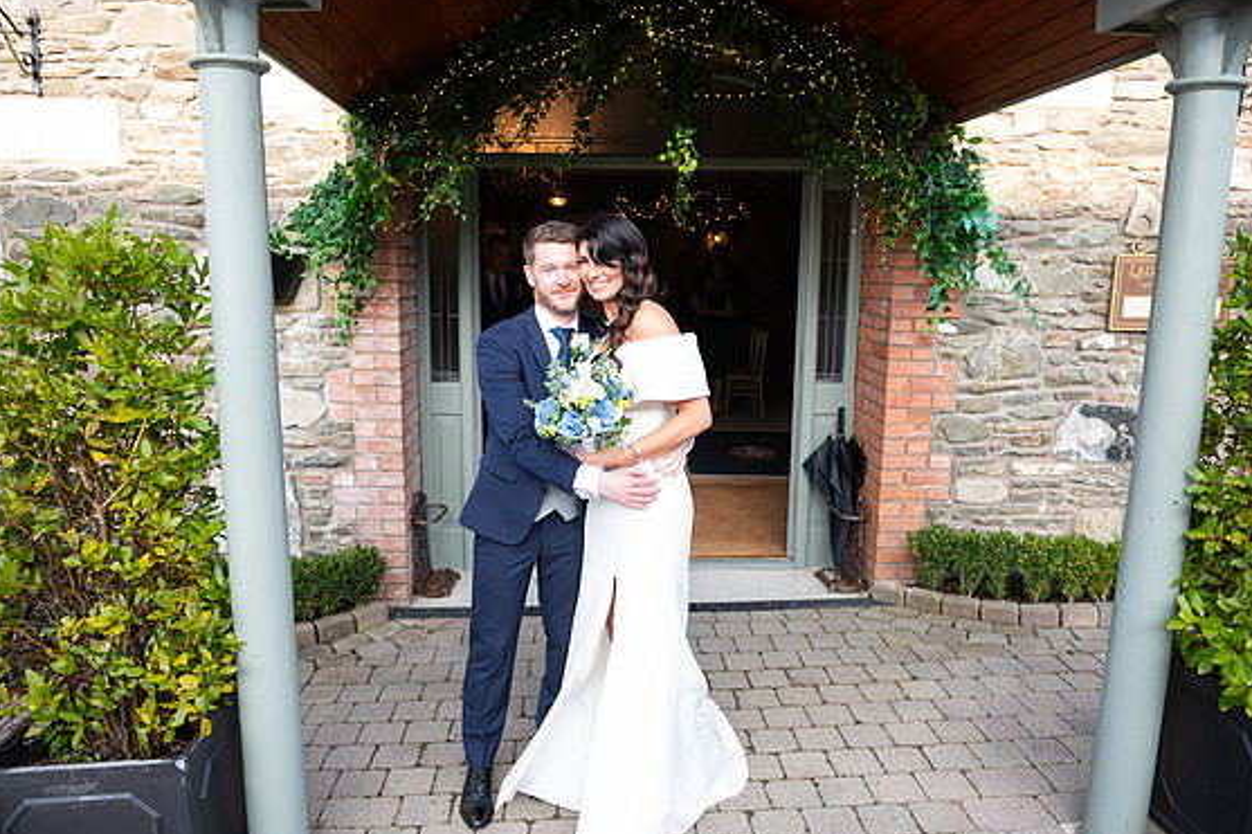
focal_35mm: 25
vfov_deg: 51.3
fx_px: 869
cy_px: 421
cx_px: 611
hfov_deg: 71.5
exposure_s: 1/160
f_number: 3.5
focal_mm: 24
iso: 100
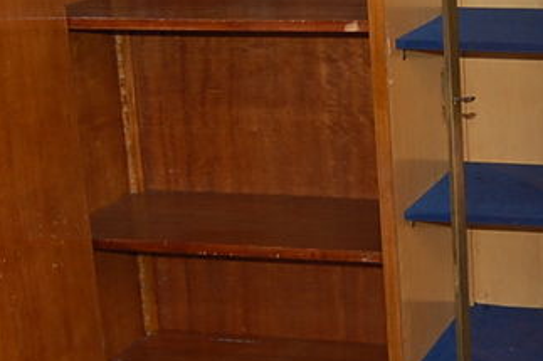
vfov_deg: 14.7
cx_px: 541
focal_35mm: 93
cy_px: 189
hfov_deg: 21.2
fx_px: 1402
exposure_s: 1/60
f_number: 3.8
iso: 400
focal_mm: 20
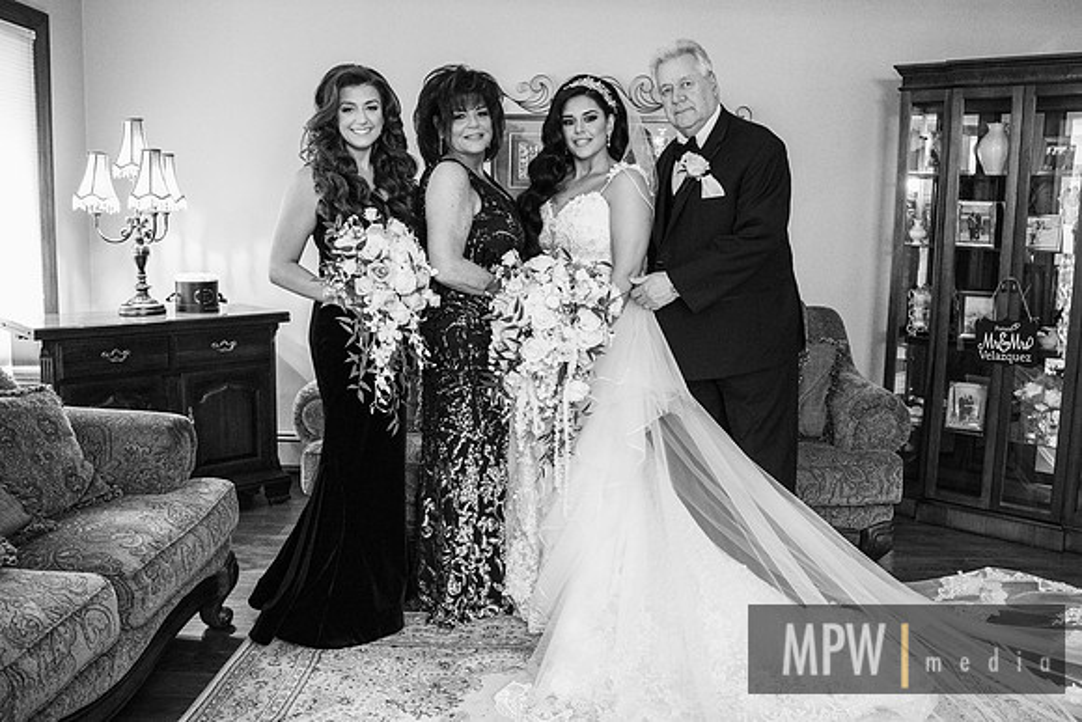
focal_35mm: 30
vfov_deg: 43.4
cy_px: 339
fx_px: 906
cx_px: 579
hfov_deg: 61.6
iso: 12800
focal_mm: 28
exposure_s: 1/125
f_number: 4
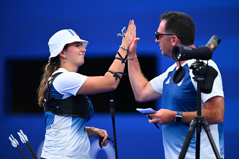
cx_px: 120
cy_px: 80
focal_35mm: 400
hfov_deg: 5.2
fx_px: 2655
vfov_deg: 3.4
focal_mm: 400
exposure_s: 1/2000
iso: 800
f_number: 2.8
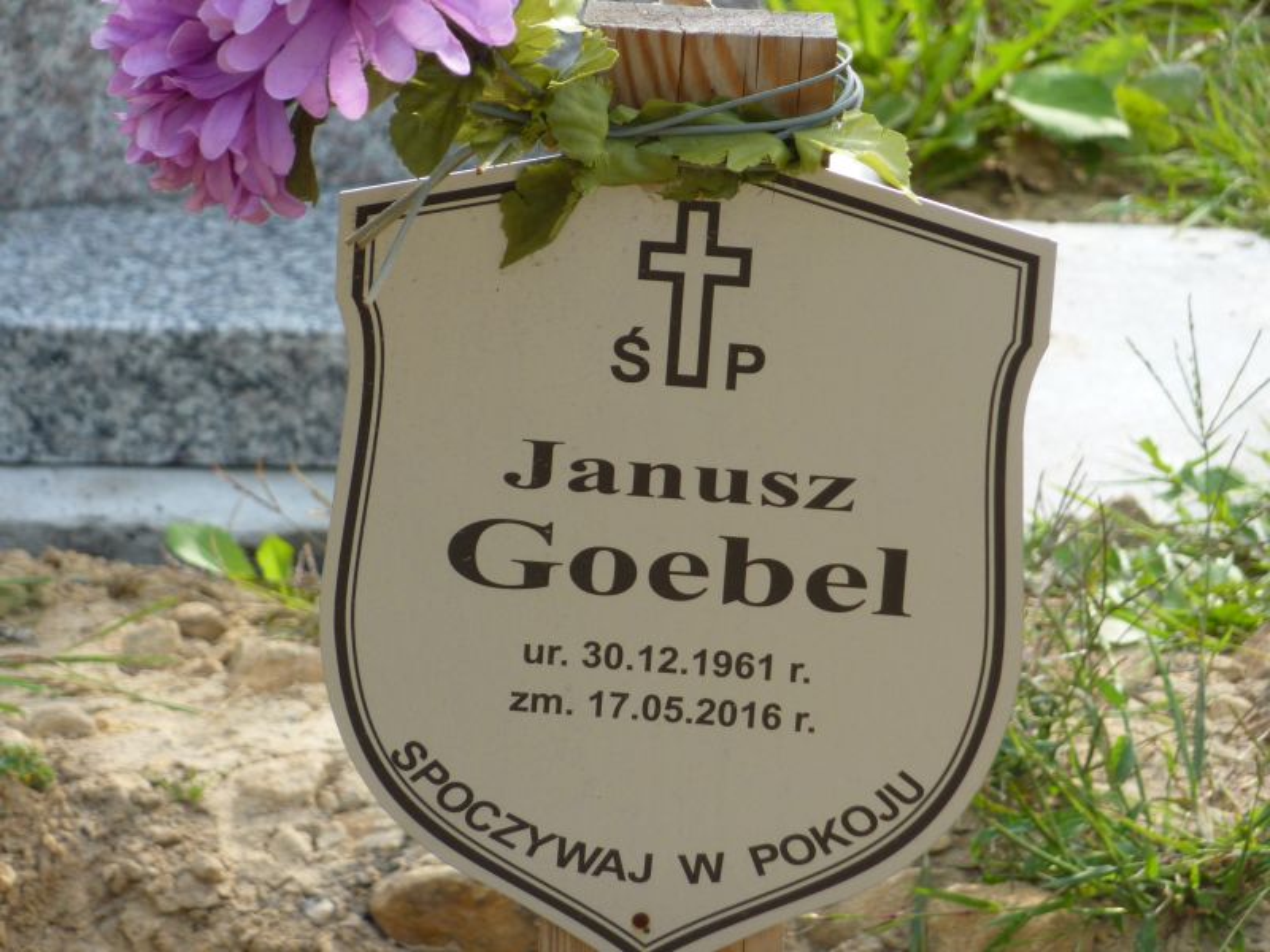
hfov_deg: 6.6
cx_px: 635
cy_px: 476
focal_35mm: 300
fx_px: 11006
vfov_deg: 5.0
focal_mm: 49.2
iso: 80
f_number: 4.9
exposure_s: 1/125
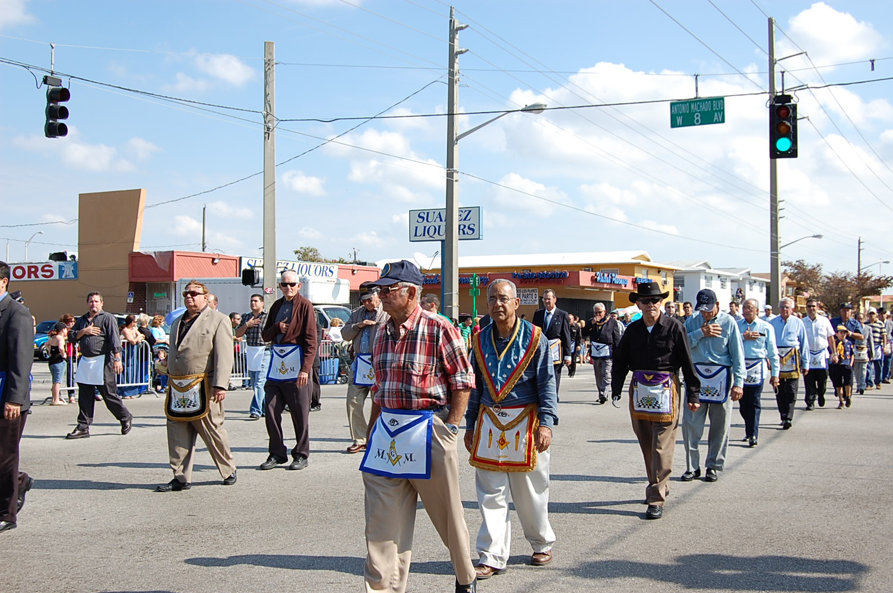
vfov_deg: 34.1
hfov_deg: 49.6
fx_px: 967
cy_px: 296
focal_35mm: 39
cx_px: 446
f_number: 9
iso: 200
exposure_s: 1/320
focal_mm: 26
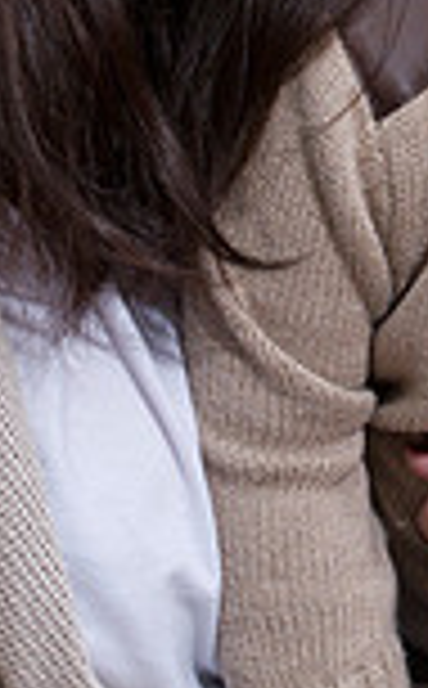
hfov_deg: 3.1
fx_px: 7988
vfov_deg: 4.9
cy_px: -18
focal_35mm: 426
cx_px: 541
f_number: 5.6
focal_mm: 110
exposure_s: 1/125
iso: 800
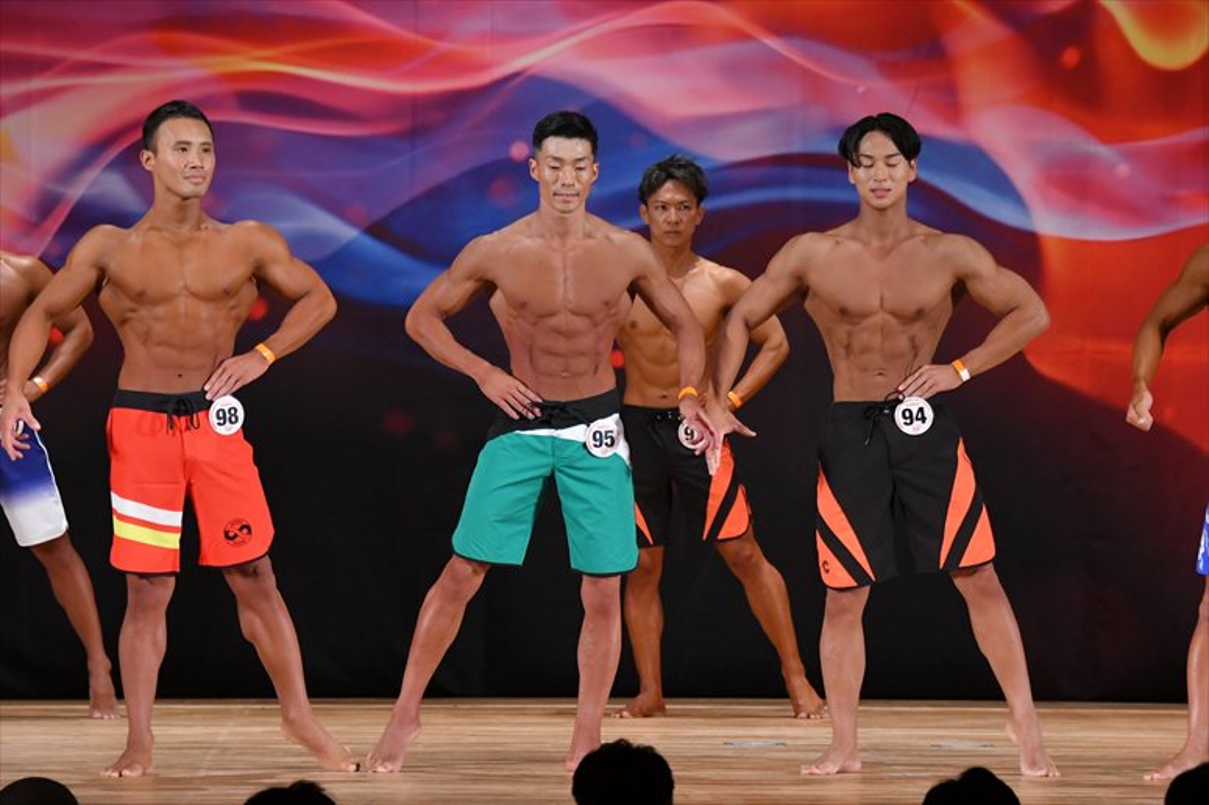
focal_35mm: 225
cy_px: 402
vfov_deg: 6.1
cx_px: 604
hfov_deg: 9.2
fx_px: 7553
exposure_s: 1/400
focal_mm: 150
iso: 3200
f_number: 5.6
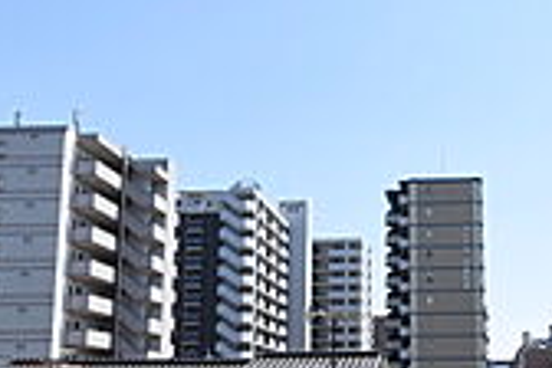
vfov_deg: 32.0
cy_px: 320
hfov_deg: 43.6
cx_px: 513
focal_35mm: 40
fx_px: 613
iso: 800
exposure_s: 1/640
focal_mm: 10
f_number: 13
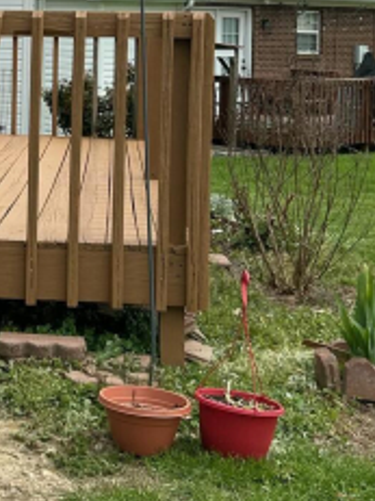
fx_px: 1084
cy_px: 51
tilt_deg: +2.0
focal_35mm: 75
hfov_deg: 18.8
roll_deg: -1.9
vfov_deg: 25.2
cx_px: -39
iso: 50
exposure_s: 1/5587
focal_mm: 5.7
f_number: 1.5
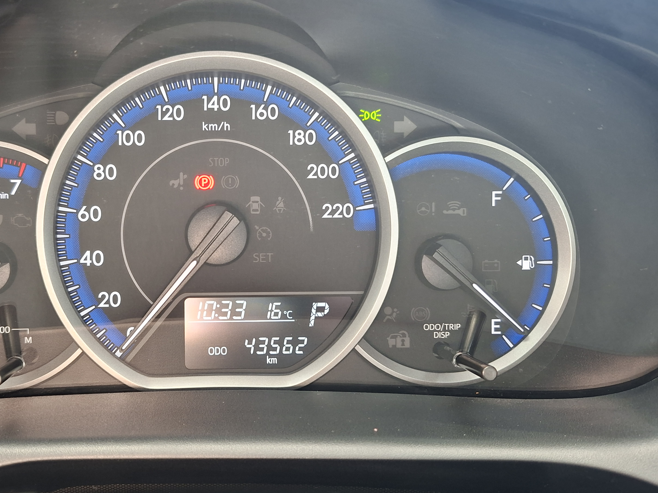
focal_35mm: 33
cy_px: 249
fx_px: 627
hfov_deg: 53.9
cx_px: 205
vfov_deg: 42.9
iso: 320
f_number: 1.8
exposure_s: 1/40
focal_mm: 5.54
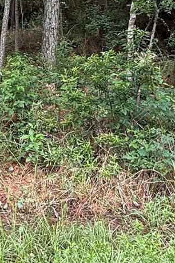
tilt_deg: +2.5
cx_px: -30
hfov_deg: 19.8
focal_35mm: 65
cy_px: -17
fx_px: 474
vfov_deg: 28.5
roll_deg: -0.9
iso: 50
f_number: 2.2
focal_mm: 2.22
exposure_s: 1/171
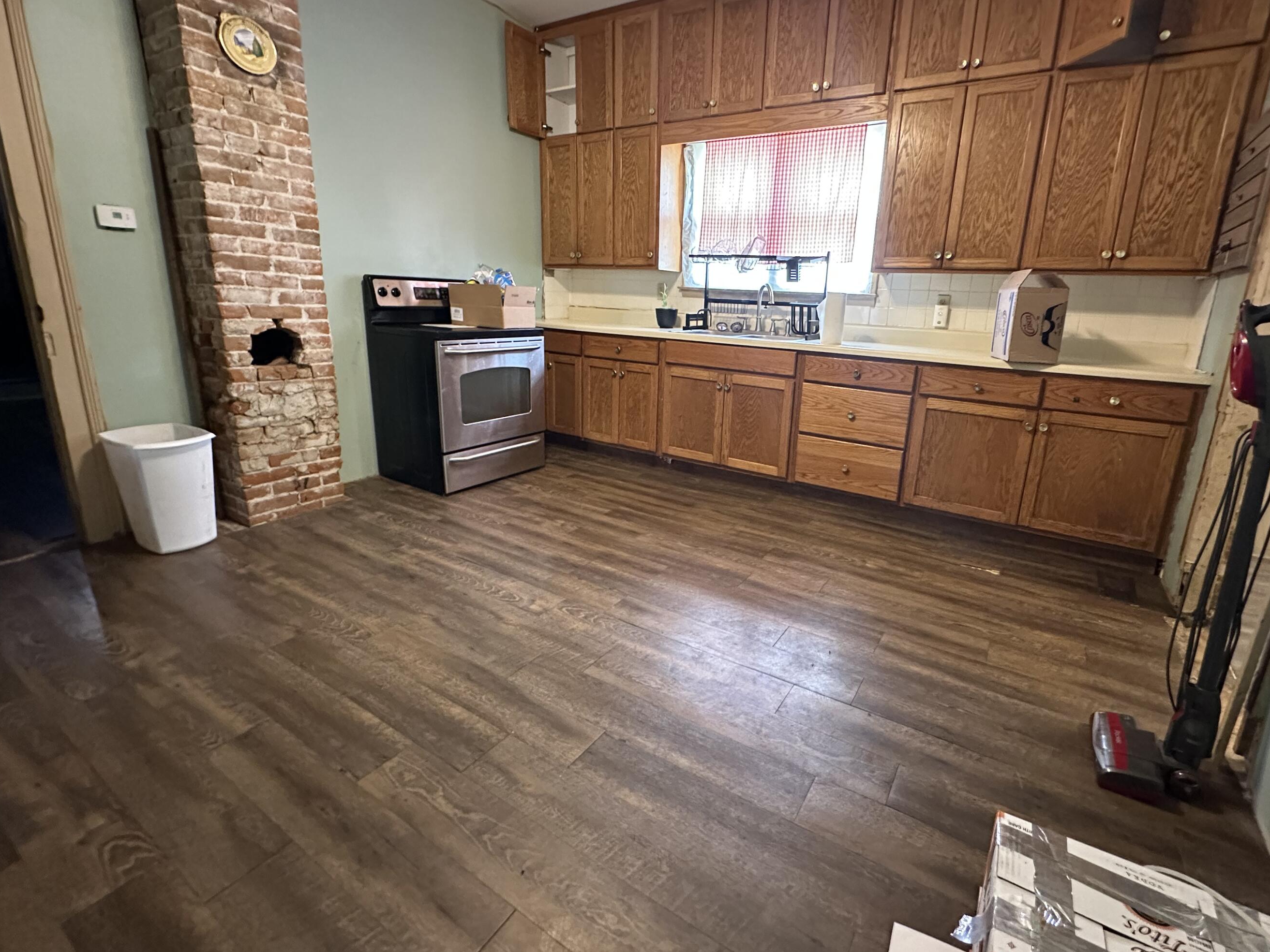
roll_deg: -2.3
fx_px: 587
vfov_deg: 78.0
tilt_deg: -13.2
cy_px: 443
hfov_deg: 94.3
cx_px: 689
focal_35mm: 16
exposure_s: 1/60
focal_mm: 2.22
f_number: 2.2
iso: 1000
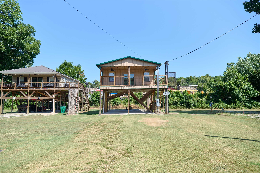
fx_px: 173
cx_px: 130
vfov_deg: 53.1
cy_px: 86
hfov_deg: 73.7
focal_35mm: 24
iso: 100
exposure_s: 1/250
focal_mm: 24
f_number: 3.2
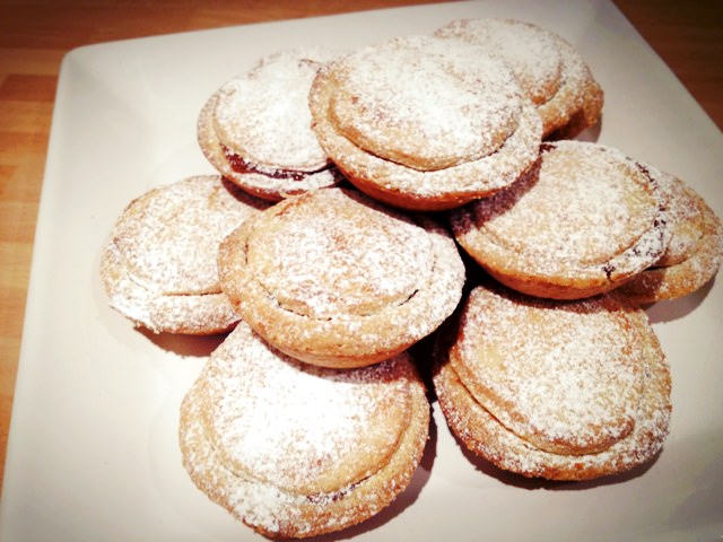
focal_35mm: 35
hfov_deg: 52.6
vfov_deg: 40.7
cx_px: 362
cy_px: 271
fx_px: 731
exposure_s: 1/20
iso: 64
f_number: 2.4
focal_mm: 4.28
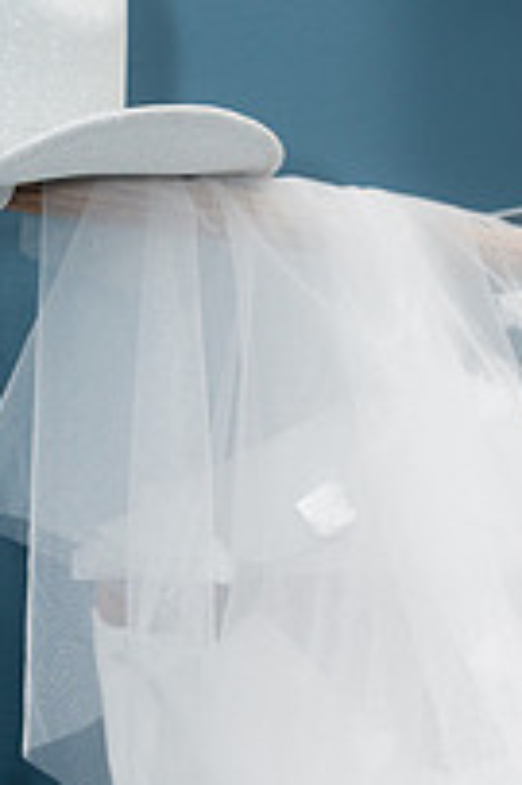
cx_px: 70
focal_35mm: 142
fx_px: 3094
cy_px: 684
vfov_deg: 14.3
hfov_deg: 9.6
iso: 640
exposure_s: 1/250
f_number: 4
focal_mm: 64
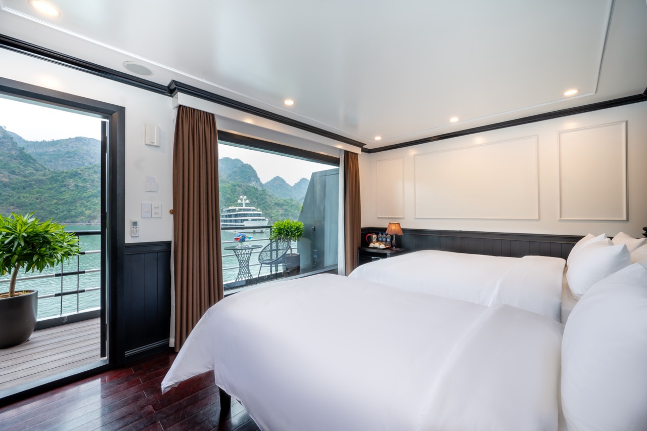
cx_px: 324
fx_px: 251
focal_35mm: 14
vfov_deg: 81.1
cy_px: 216
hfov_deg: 104.3
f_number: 8
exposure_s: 1/6
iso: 100
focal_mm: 14
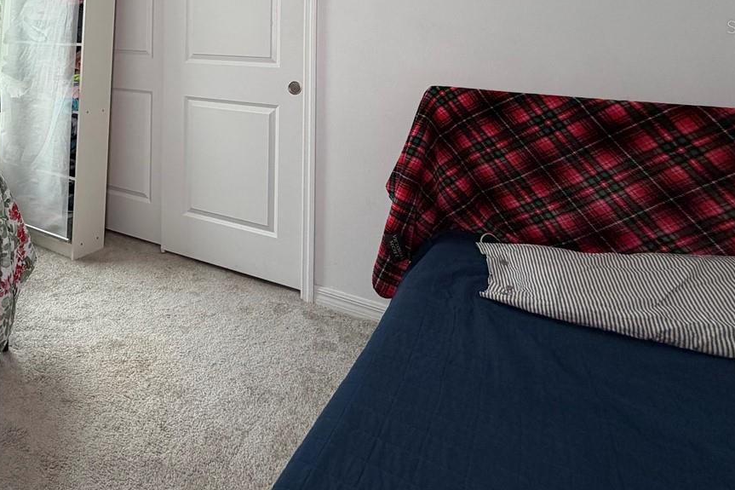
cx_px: 126
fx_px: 551
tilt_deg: +1.7
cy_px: 26
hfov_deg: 60.7
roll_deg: -0.7
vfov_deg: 42.8
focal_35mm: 27
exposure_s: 1/121
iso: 160
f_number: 2.2
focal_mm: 2.22
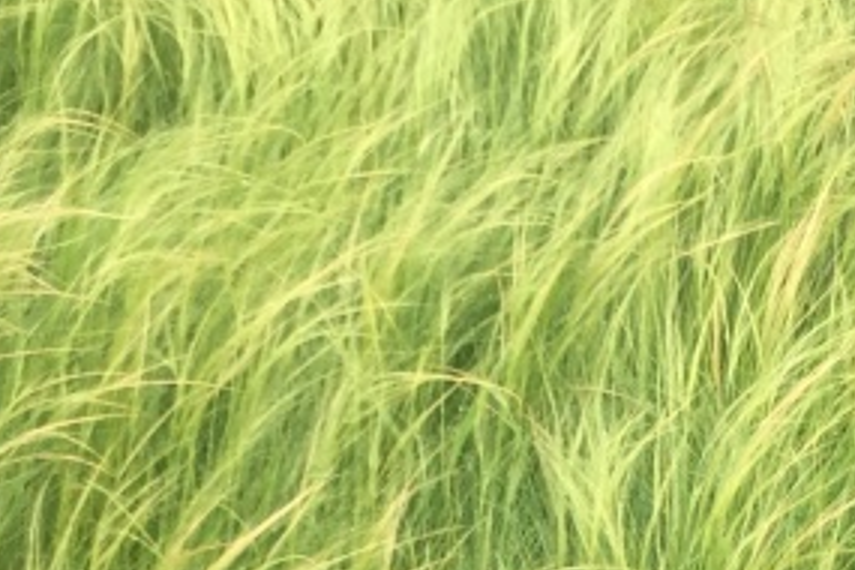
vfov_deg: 11.8
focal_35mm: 113
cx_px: 579
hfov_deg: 18.0
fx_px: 2684
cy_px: 764
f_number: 2.2
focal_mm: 4.15
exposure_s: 1/608
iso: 32
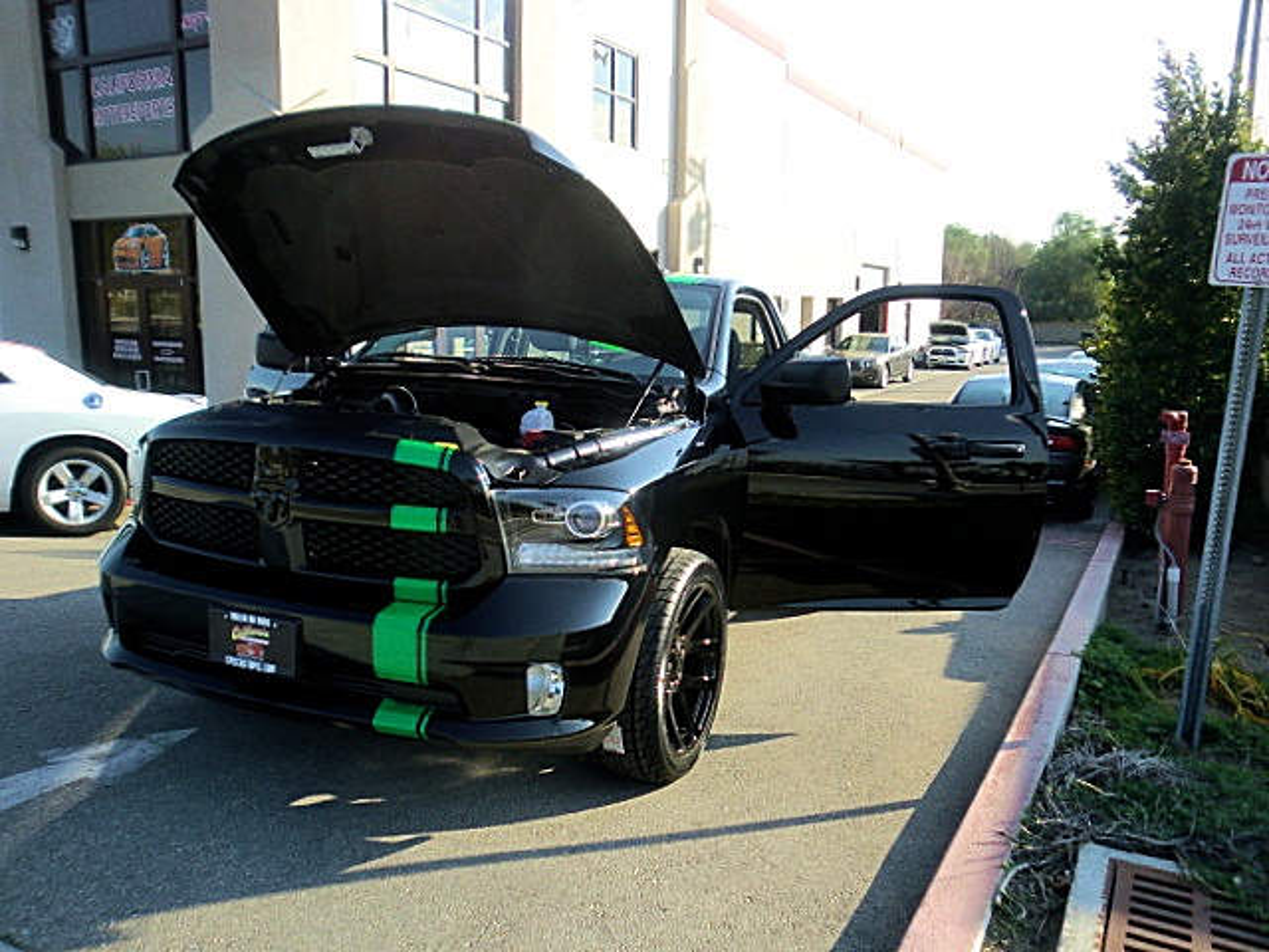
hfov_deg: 67.3
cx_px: 634
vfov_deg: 53.1
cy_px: 476
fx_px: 953
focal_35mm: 26
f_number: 2.6
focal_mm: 4.65
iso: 64
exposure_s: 1/400
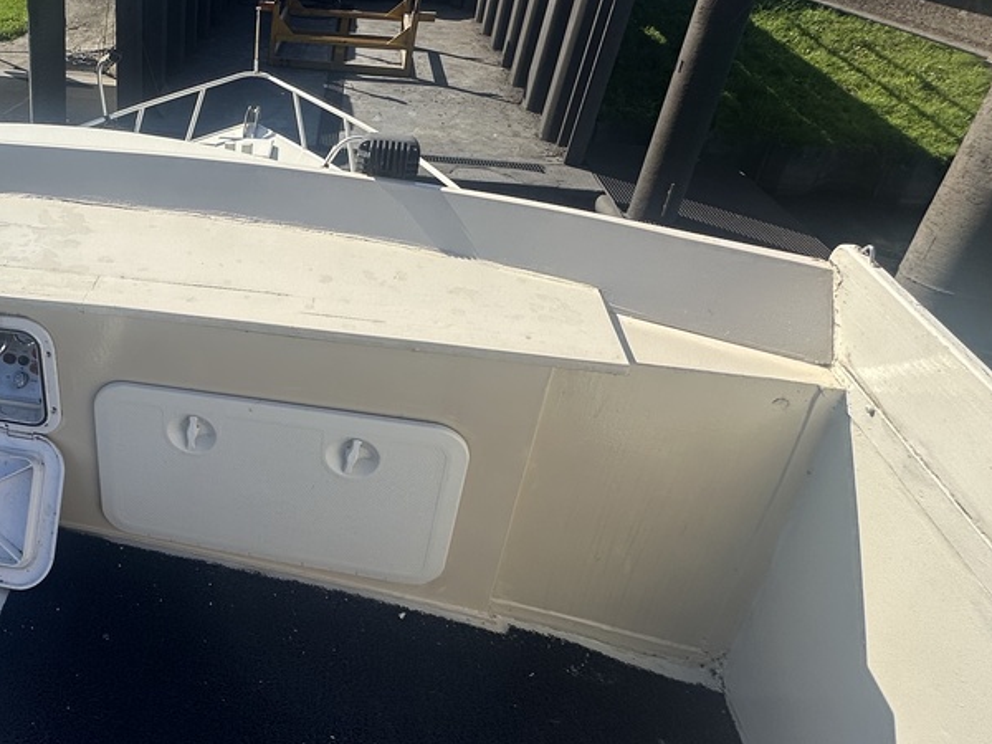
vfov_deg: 48.9
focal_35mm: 28
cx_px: 129
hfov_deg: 56.2
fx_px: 802
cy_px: 248
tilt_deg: -26.7
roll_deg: -2.0
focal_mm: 2.22
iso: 50
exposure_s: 1/2257
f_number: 2.2
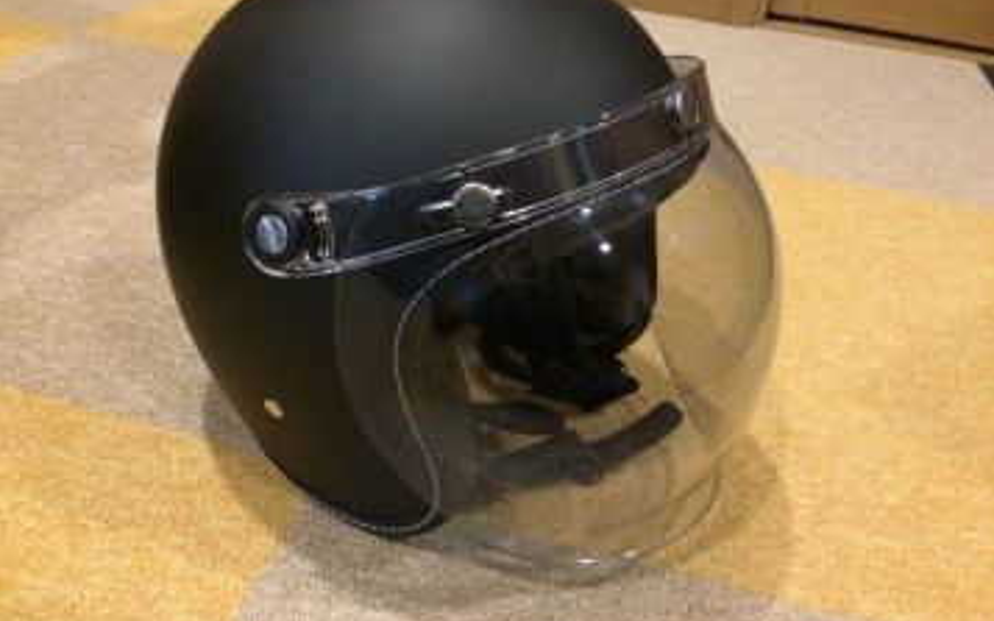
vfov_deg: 40.6
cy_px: 298
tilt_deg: -32.8
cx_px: 498
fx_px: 840
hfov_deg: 61.2
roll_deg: -6.0
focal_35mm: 31
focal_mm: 4.15
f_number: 2.2
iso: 640
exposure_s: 1/17
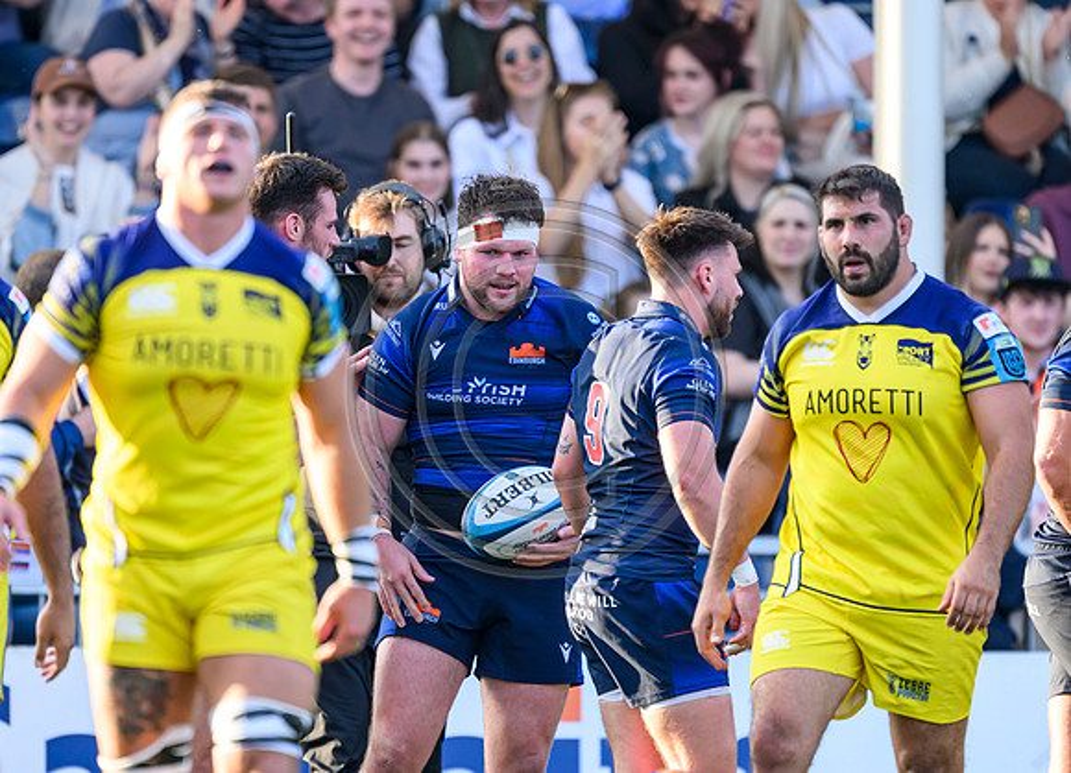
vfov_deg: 1.6
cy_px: 359
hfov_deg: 2.2
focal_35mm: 905
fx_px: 27622
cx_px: 475
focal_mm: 560
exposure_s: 1/1000
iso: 1250
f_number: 4
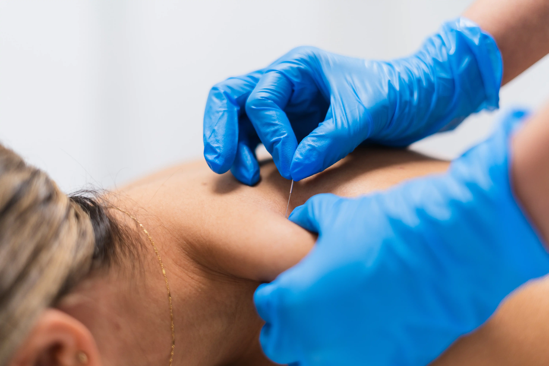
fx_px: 762
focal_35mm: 50
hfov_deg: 39.6
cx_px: 274
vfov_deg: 27.0
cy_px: 183
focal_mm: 50
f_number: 1.8
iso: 320
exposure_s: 1/125
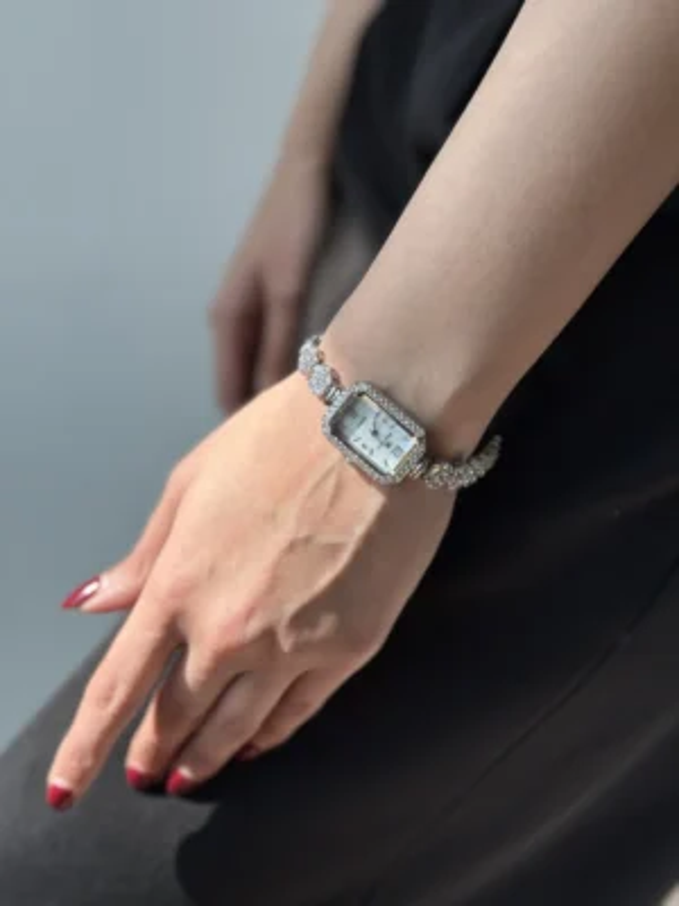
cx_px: 340
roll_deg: -3.1
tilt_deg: -14.0
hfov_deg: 30.3
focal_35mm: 48
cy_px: 453
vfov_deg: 39.7
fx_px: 1255
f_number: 1.78
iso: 80
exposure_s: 1/396
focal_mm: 6.76
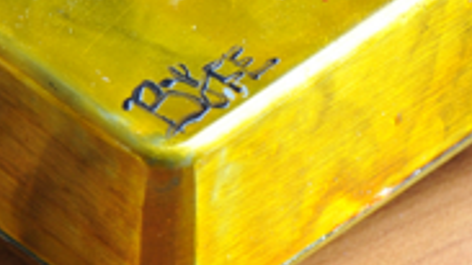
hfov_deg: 4.5
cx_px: -364
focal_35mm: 480
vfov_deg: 2.5
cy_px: 77
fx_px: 6008
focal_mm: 105
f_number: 10
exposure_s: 1/40
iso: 800
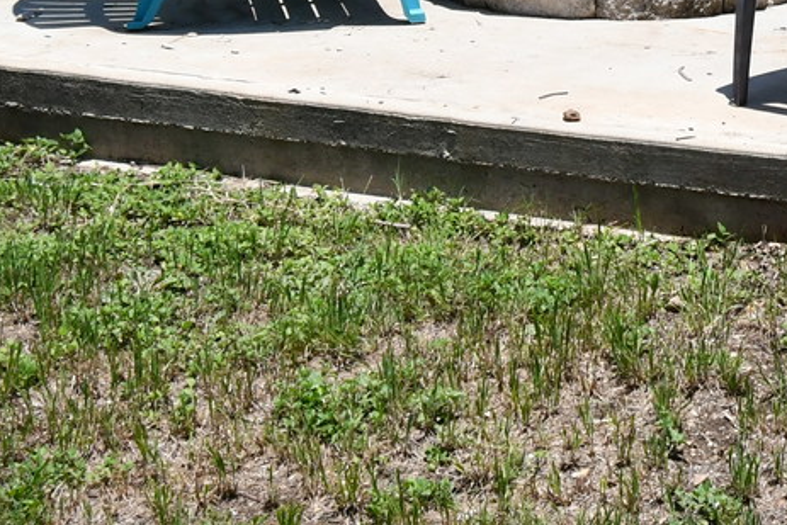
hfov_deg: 19.0
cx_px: 743
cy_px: -216
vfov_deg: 12.5
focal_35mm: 105
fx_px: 2296
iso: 640
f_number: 6.3
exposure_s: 1/3200
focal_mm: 20
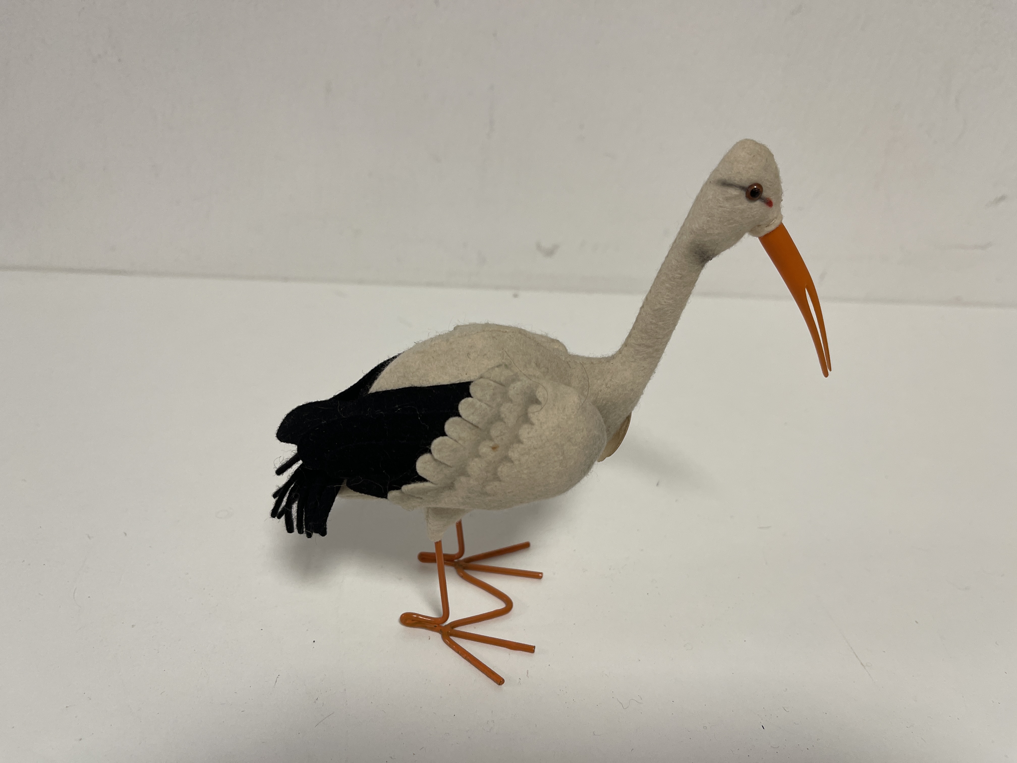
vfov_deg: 54.9
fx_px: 734
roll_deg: -5.2
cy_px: 382
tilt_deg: -30.5
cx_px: 508
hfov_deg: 69.4
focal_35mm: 25
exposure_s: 1/100
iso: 100
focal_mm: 5.1
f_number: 1.6
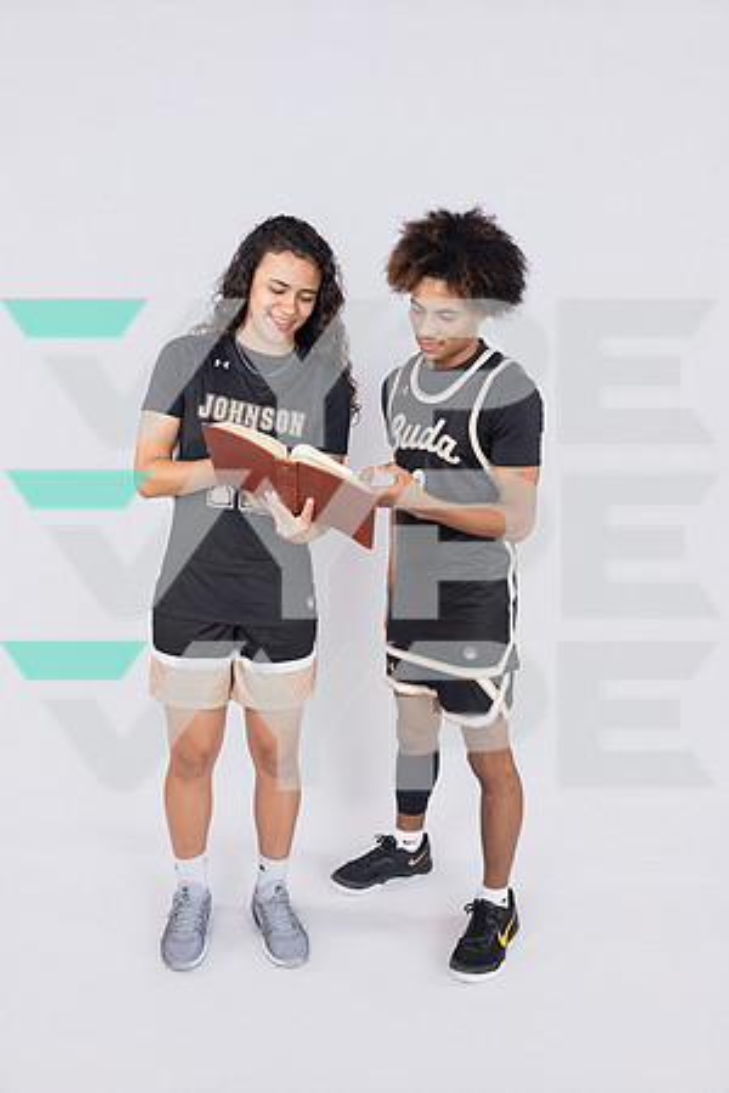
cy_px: 546
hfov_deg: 40.5
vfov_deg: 58.0
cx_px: 364
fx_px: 987
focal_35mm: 32
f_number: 4.5
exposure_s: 1/250
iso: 160
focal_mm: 32.5
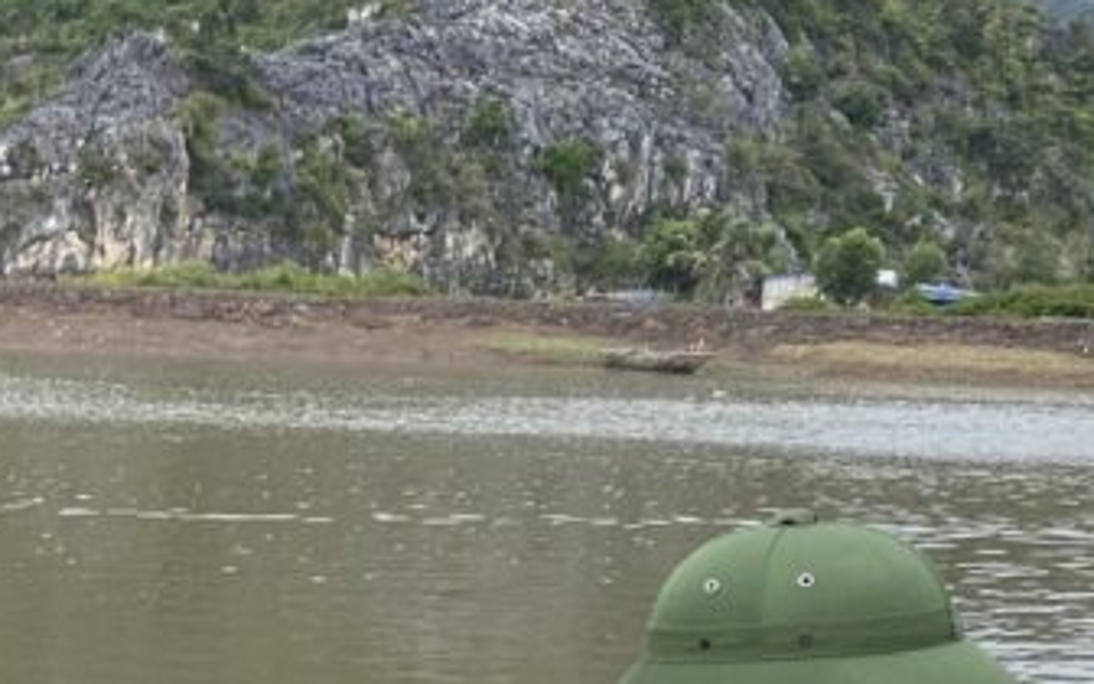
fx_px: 2504
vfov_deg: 14.7
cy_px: 951
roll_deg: -1.5
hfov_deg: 22.9
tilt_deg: -12.8
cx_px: -176
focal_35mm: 84
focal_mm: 4.25
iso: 32
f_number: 1.8
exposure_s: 1/1808
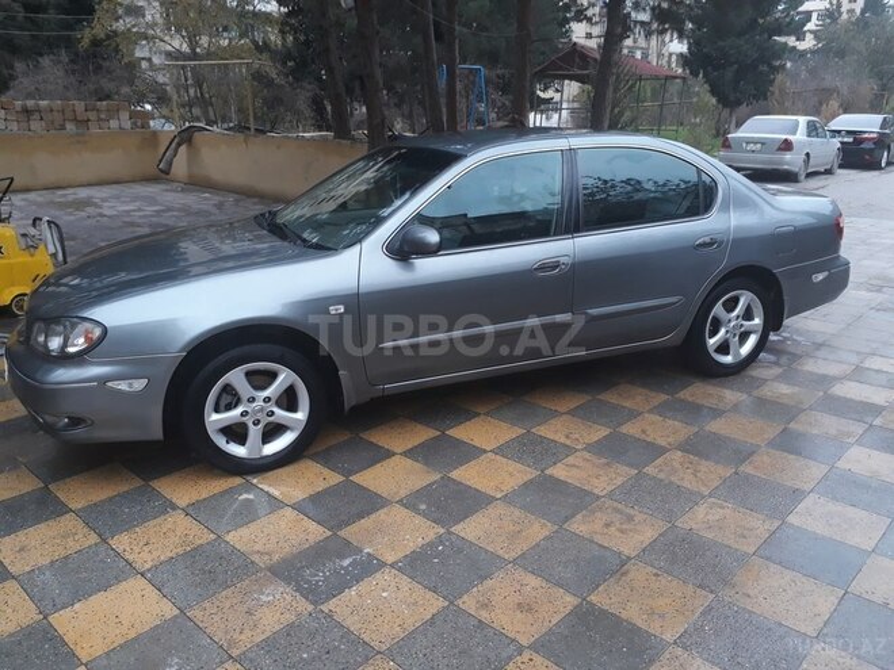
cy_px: 335
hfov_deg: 65.3
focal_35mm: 27
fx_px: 697
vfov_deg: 51.4
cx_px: 447
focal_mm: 3.6
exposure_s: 1/33
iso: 80
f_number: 1.9
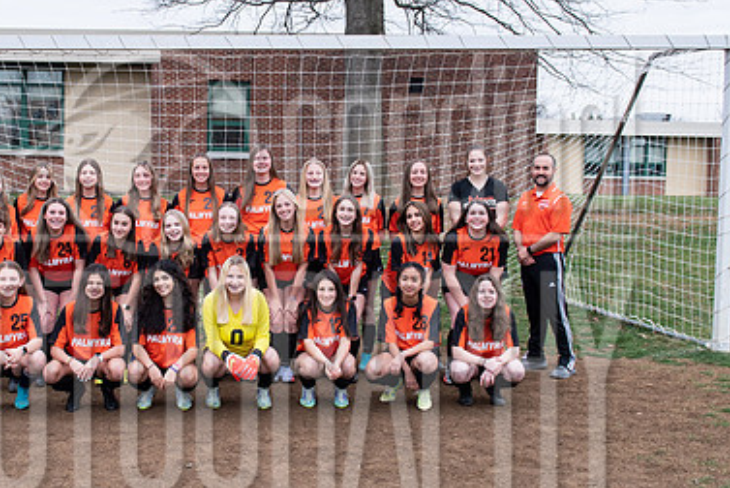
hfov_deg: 39.8
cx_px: 234
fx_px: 994
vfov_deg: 27.6
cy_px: 239
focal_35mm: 49
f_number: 7.1
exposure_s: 1/250
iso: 800
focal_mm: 27
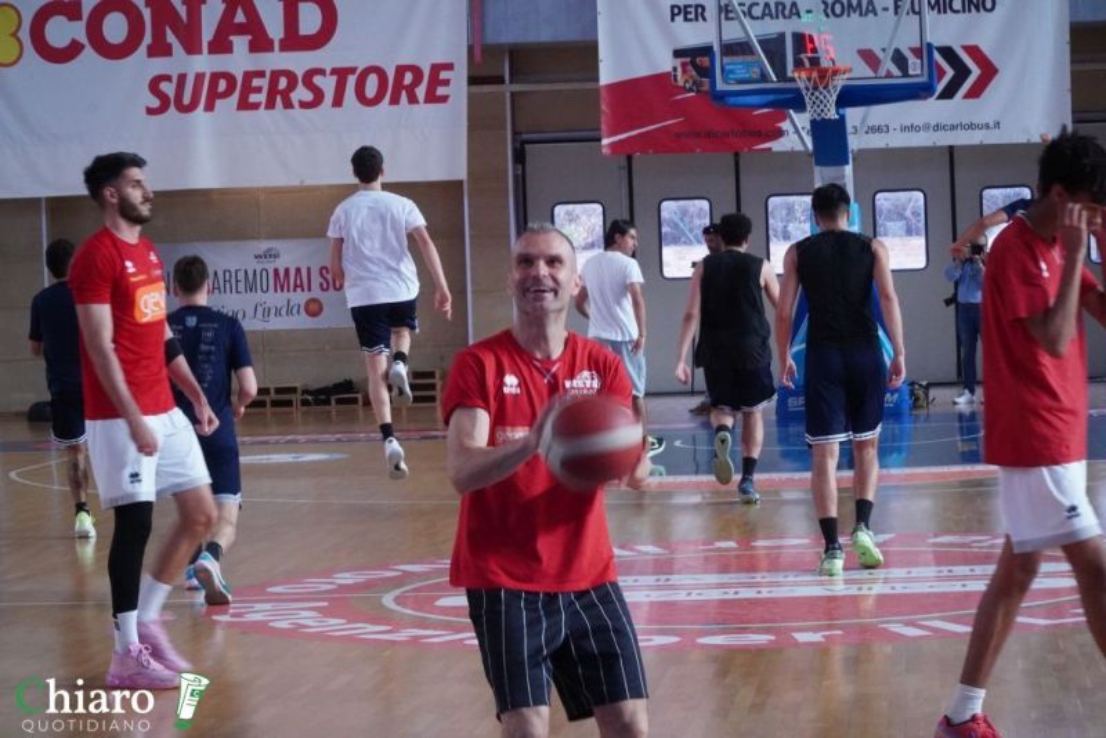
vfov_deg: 13.8
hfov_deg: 20.6
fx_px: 3042
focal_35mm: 99
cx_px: 553
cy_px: 369
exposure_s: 1/100
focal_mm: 66
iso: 6400
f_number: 16
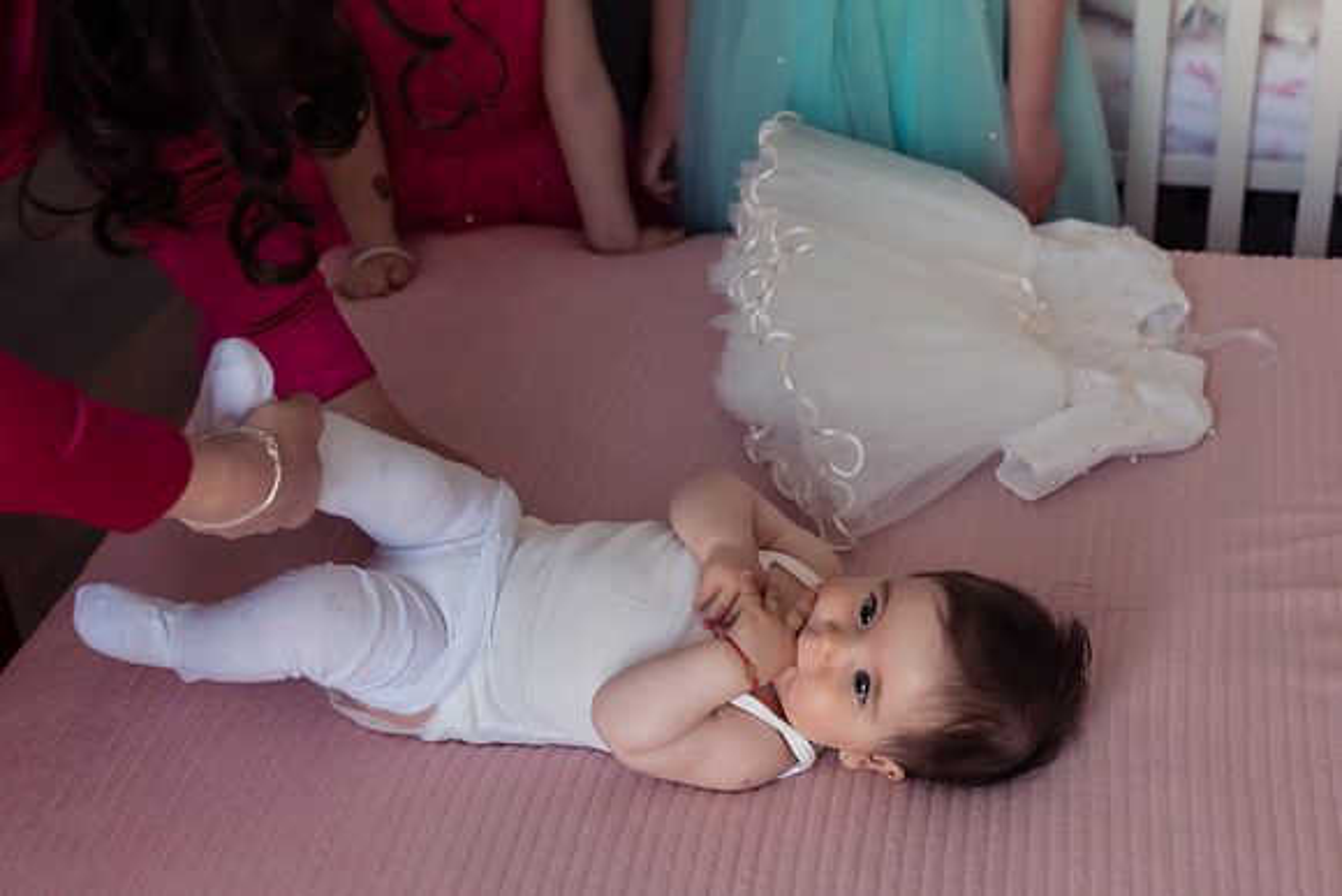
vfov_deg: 23.9
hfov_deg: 35.0
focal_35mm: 56
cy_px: 602
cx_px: 901
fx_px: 2104
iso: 800
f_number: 3.2
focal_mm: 42
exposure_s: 1/250
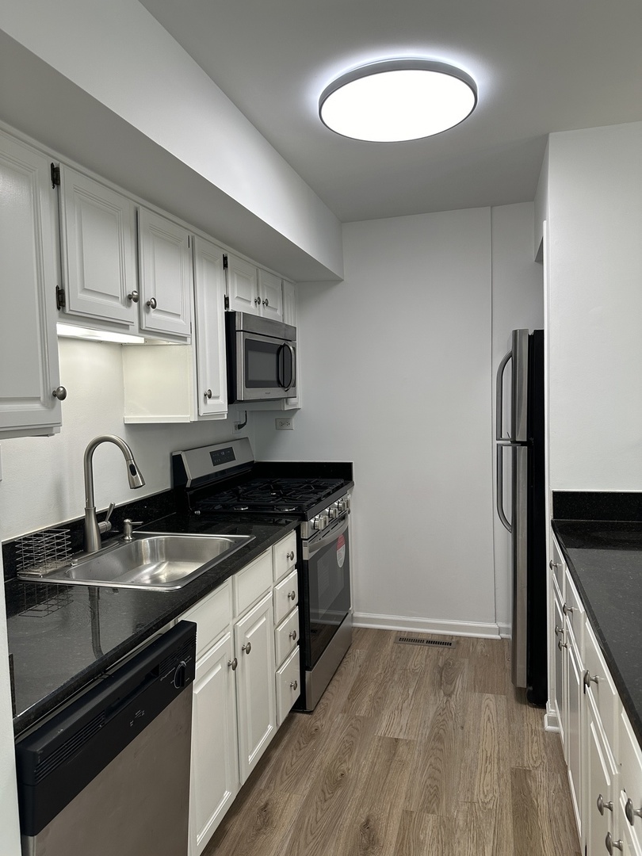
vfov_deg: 71.6
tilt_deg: -3.3
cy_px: 428
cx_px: 321
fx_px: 593
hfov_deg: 56.8
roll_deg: +0.5
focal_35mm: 24
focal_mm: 6.86
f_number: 1.78
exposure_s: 1/120
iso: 125
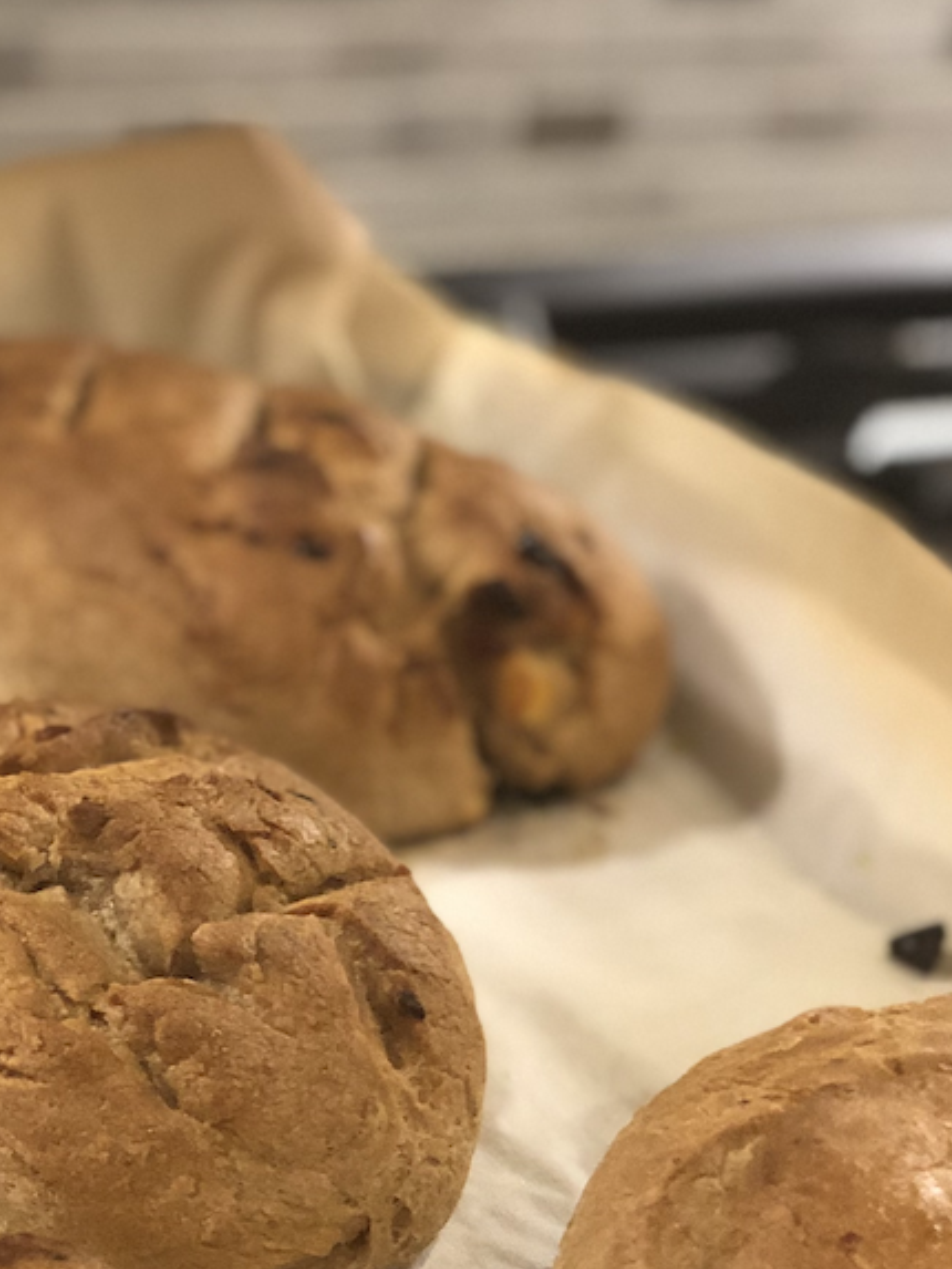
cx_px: 275
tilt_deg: -25.2
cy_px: 1128
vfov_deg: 16.1
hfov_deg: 12.2
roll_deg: -4.3
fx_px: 4435
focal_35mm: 121
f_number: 2.4
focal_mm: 6
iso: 125
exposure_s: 1/30
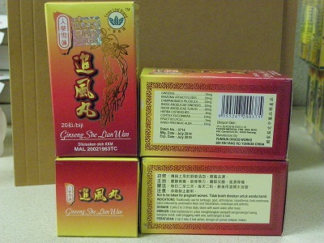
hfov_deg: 36.2
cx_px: 162
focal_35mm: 53
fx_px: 496
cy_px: 122
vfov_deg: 27.5
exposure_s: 1/25
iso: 800
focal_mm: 9.3
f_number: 3.5
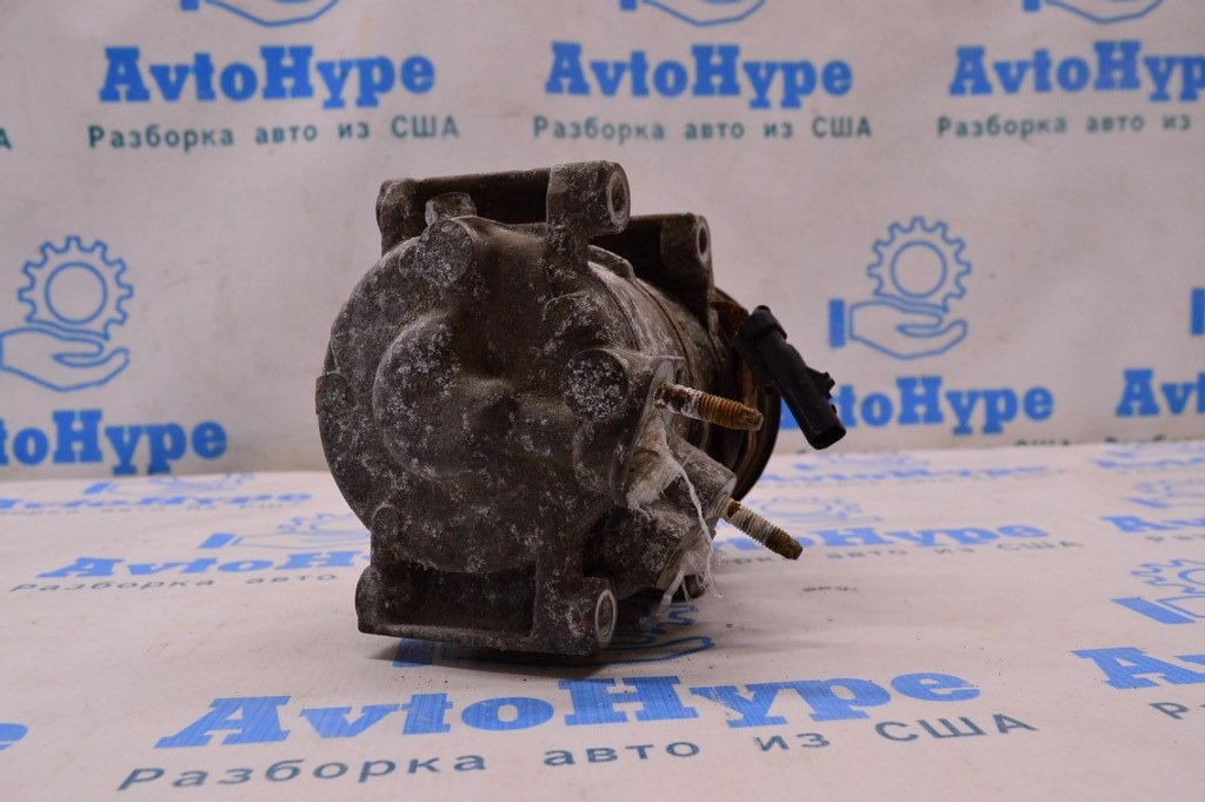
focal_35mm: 33
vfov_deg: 39.9
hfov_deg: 57.3
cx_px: 602
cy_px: 401
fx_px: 1104
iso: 1600
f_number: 8
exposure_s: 1/125
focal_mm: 22
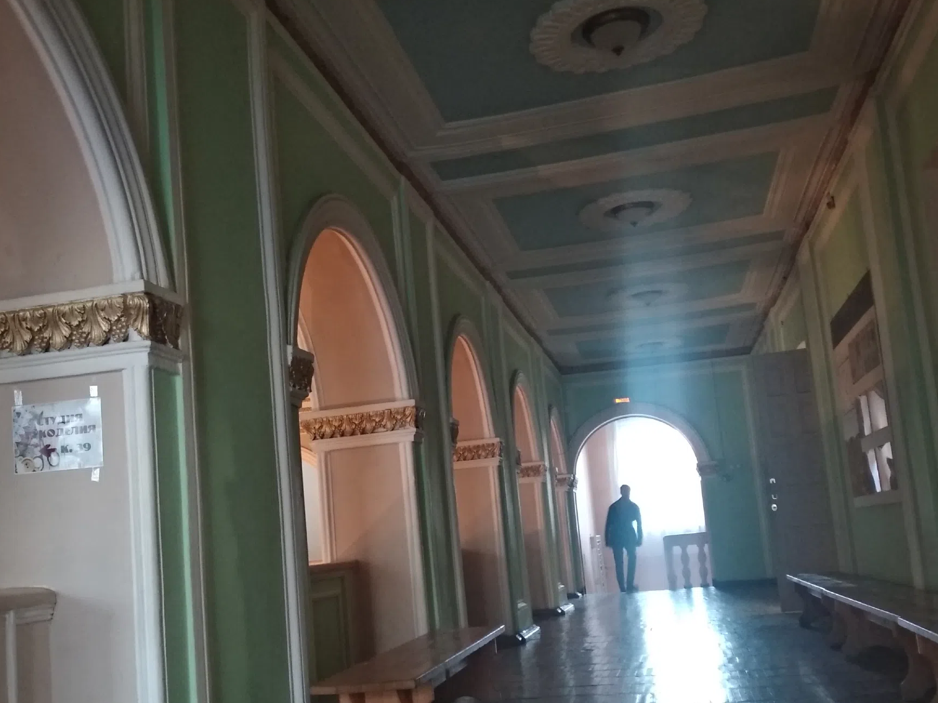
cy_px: 419
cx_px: 427
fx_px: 976
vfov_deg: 39.5
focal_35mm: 36
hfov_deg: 51.3
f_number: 2.2
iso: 2500
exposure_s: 1/20
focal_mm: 3.81
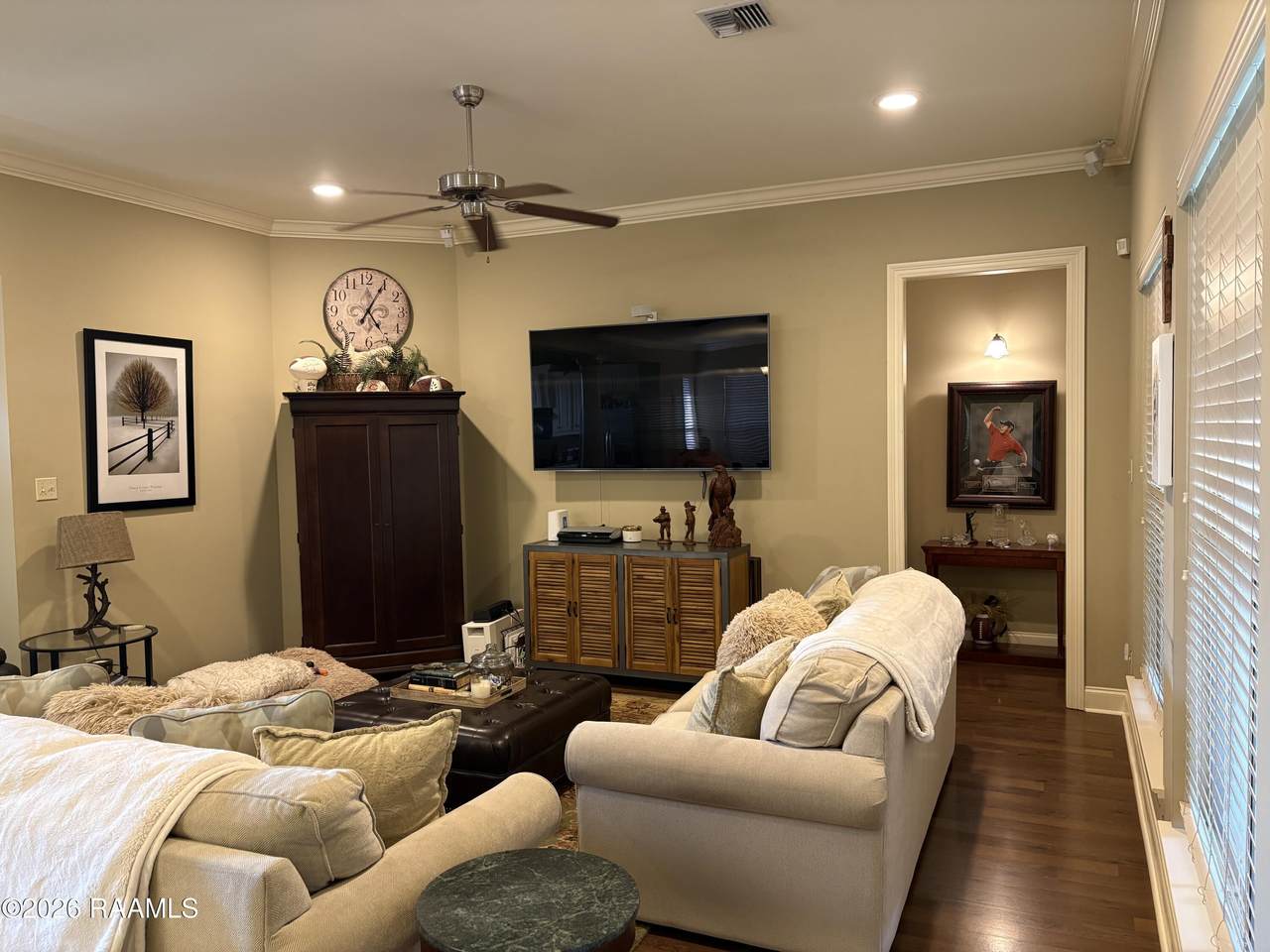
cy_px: 476
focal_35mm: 26
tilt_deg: -1.6
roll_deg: +1.4
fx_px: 954
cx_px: 635
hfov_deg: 67.3
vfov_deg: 53.1
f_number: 1.6
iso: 200
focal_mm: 5.96
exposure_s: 1/60
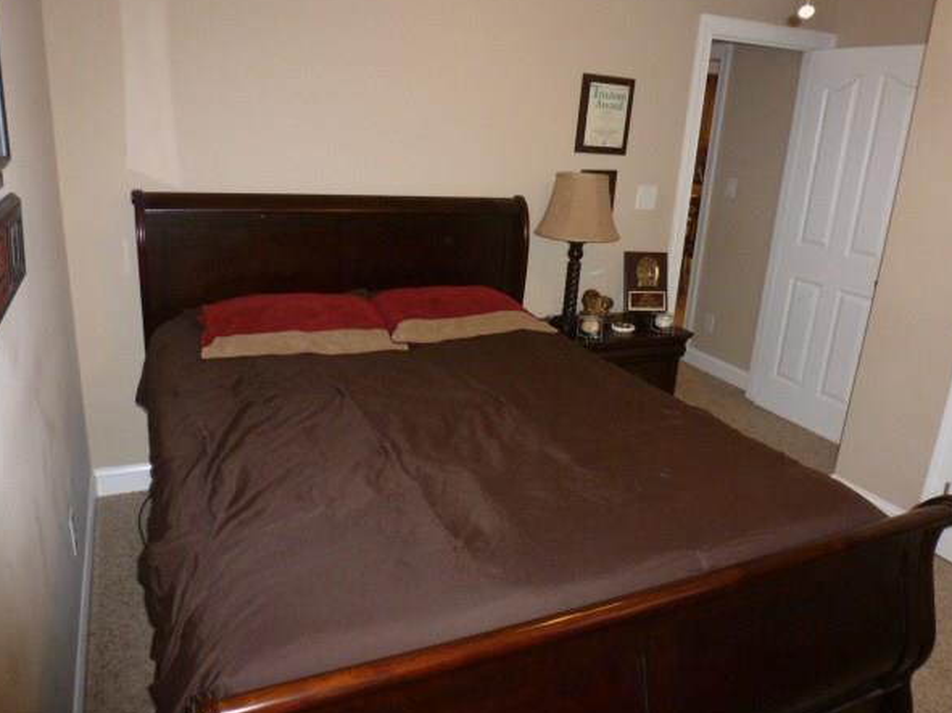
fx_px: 715
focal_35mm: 26
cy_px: 362
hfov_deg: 67.3
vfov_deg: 53.0
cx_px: 480
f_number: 3.3
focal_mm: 4.3
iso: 400
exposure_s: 1/60
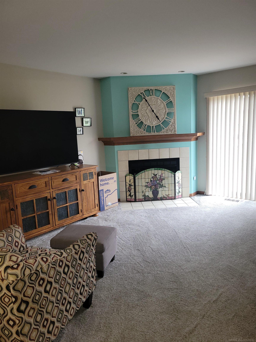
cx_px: 128
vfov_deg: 67.3
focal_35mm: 26
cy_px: 171
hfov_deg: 53.1
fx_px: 256
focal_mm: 5.4
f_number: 1.8
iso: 125
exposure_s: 1/24
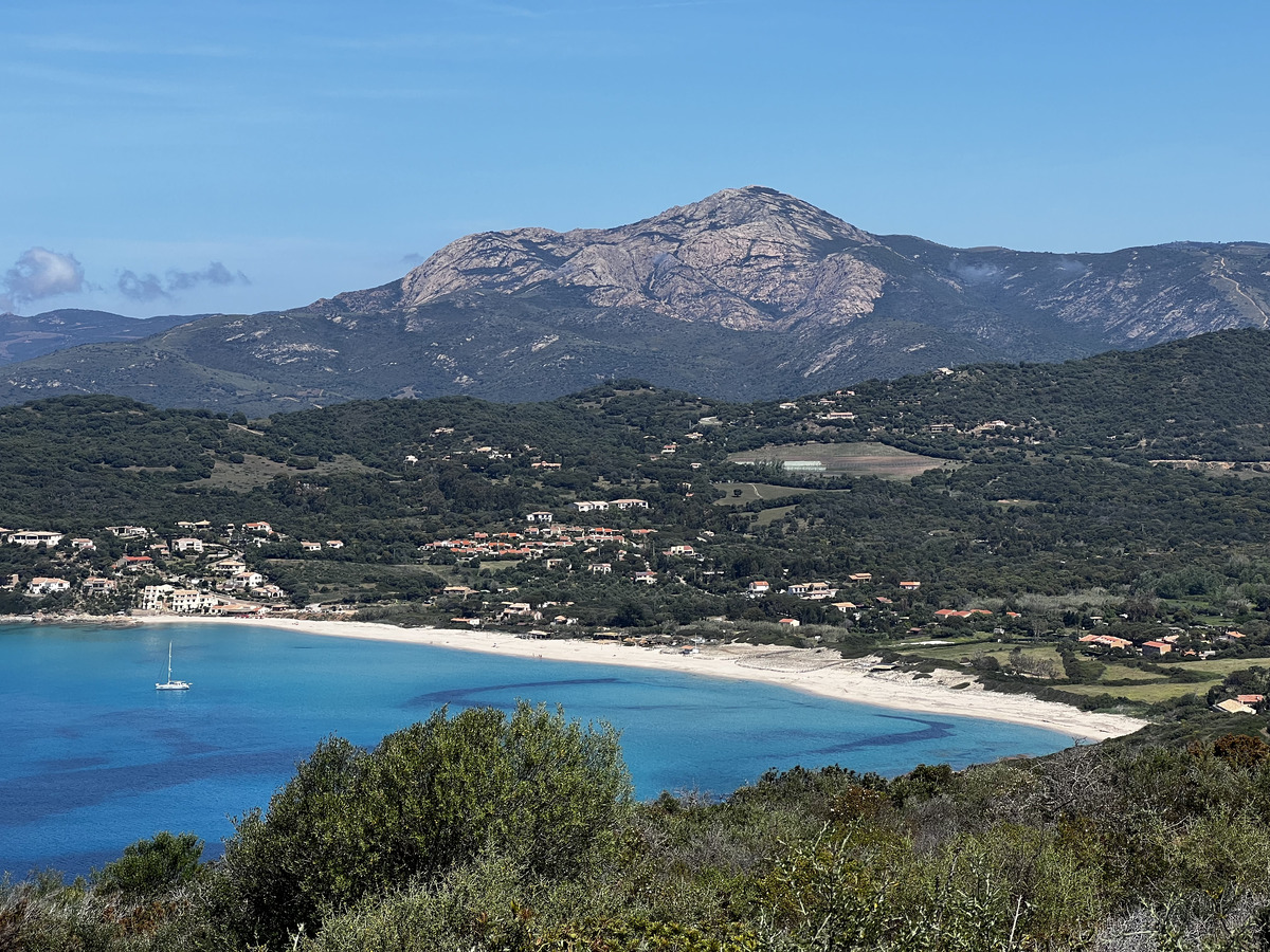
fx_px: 2825
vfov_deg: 19.1
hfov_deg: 25.3
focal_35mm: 77
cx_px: 635
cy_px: 476
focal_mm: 9
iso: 32
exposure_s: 1/809
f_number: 2.8
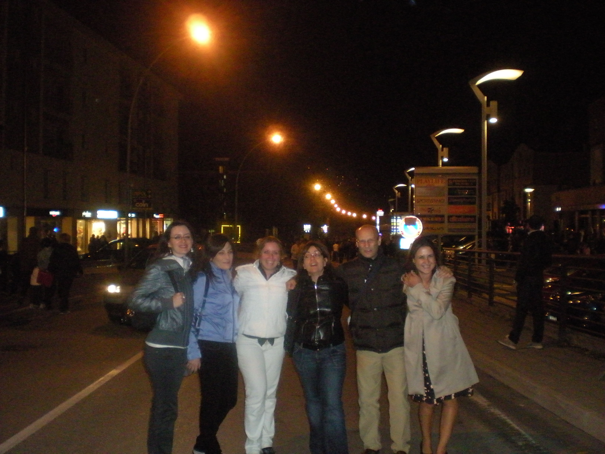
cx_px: 302
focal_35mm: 38
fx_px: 664
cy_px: 227
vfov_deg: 37.7
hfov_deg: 49.0
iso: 800
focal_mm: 6.3
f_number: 3.1
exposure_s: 1/60
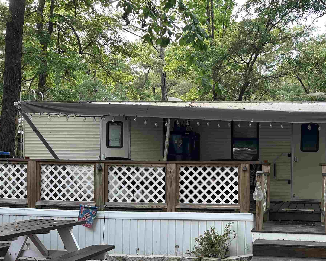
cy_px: 185
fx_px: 386
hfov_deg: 43.2
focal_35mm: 40
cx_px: 270
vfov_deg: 36.7
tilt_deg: -0.5
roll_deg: -0.6
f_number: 1.78
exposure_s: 1/161
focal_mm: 6.86
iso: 64
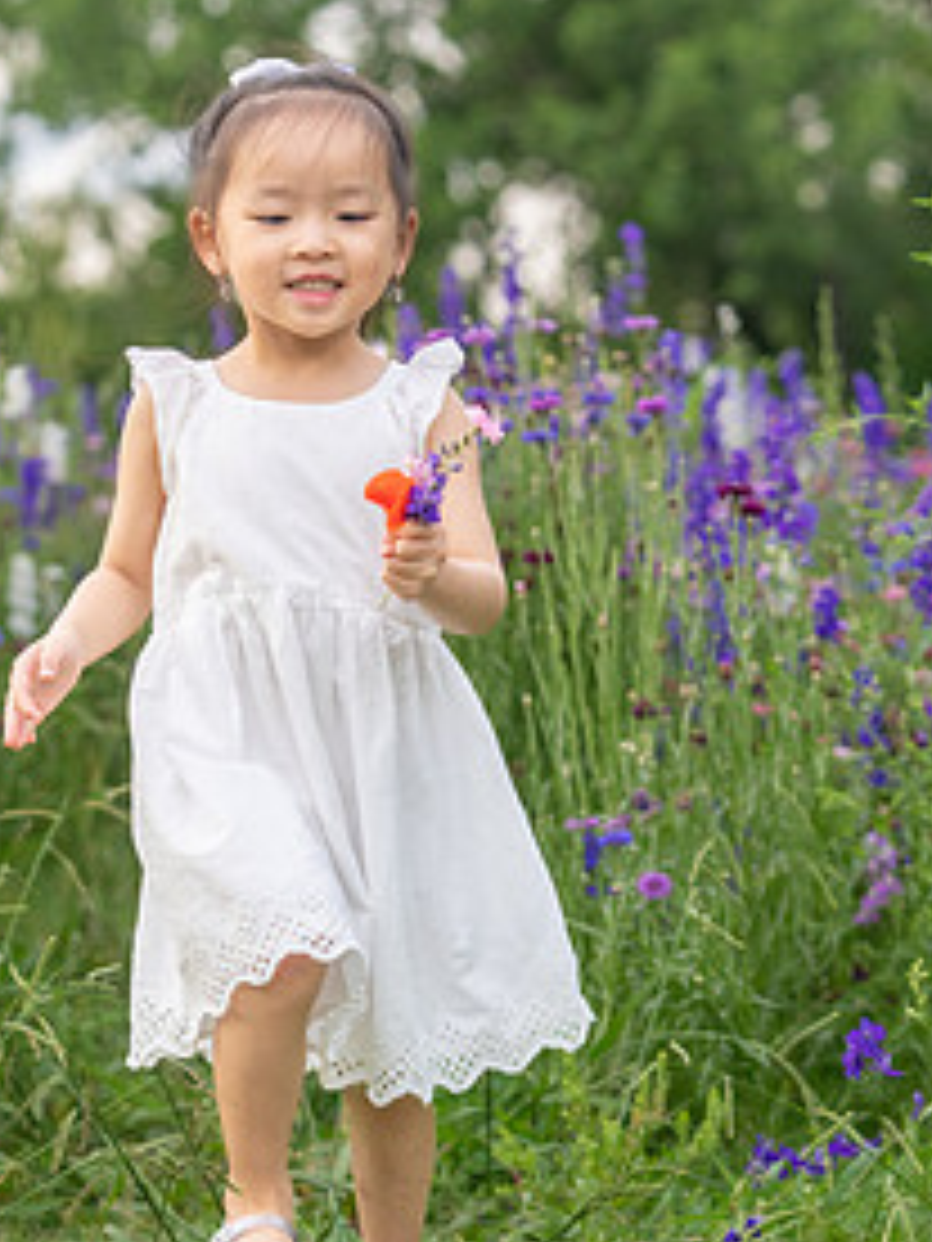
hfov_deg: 9.4
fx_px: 5672
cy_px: 708
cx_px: 297
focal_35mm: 158
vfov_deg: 12.5
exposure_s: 1/1250
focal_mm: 77
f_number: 3.2
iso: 640
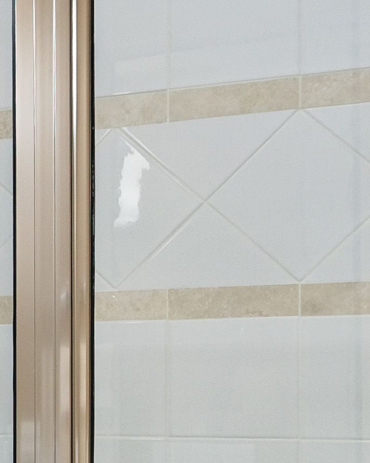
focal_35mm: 111
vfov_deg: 17.1
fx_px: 1519
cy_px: 383
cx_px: -528
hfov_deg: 11.4
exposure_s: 1/4
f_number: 7.1
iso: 500
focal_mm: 17
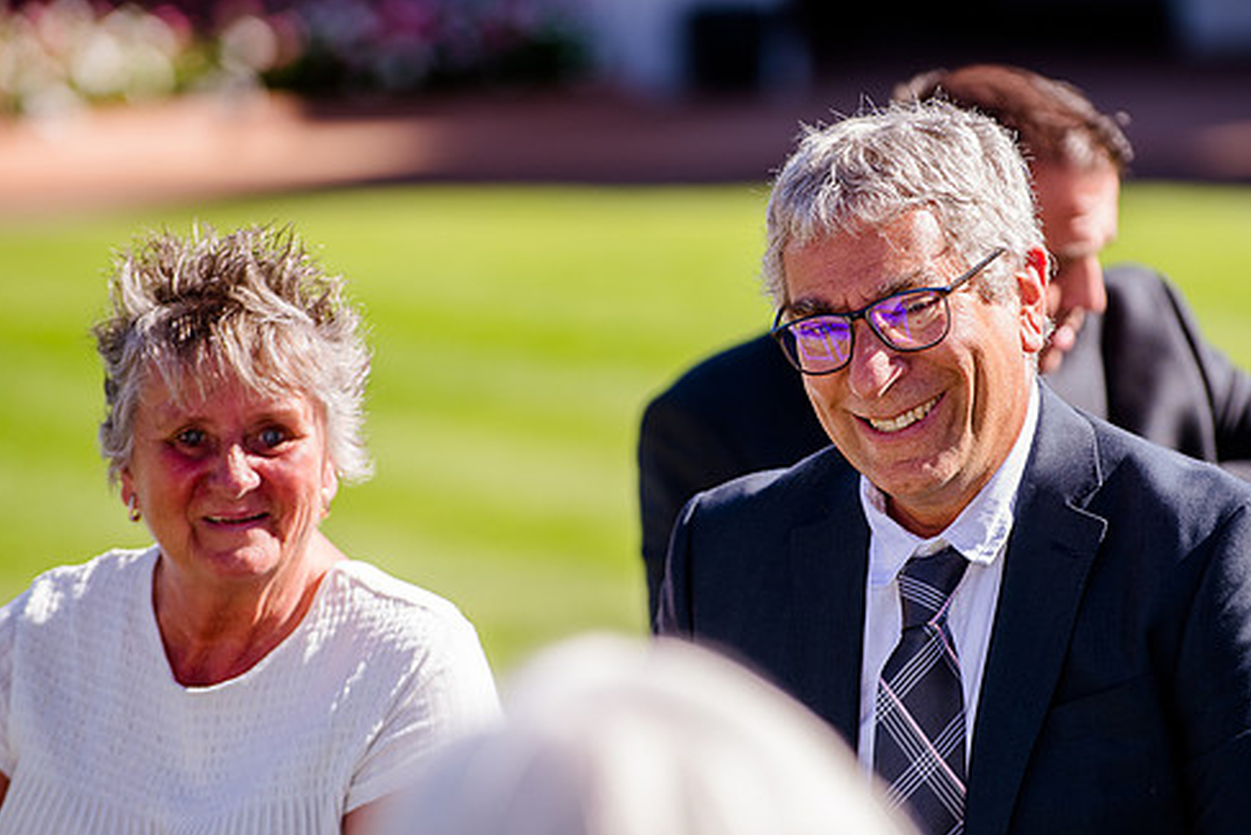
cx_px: 728
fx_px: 9211
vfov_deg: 5.2
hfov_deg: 7.8
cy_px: 395
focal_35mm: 265
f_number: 4
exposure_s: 1/800
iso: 200
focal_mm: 200
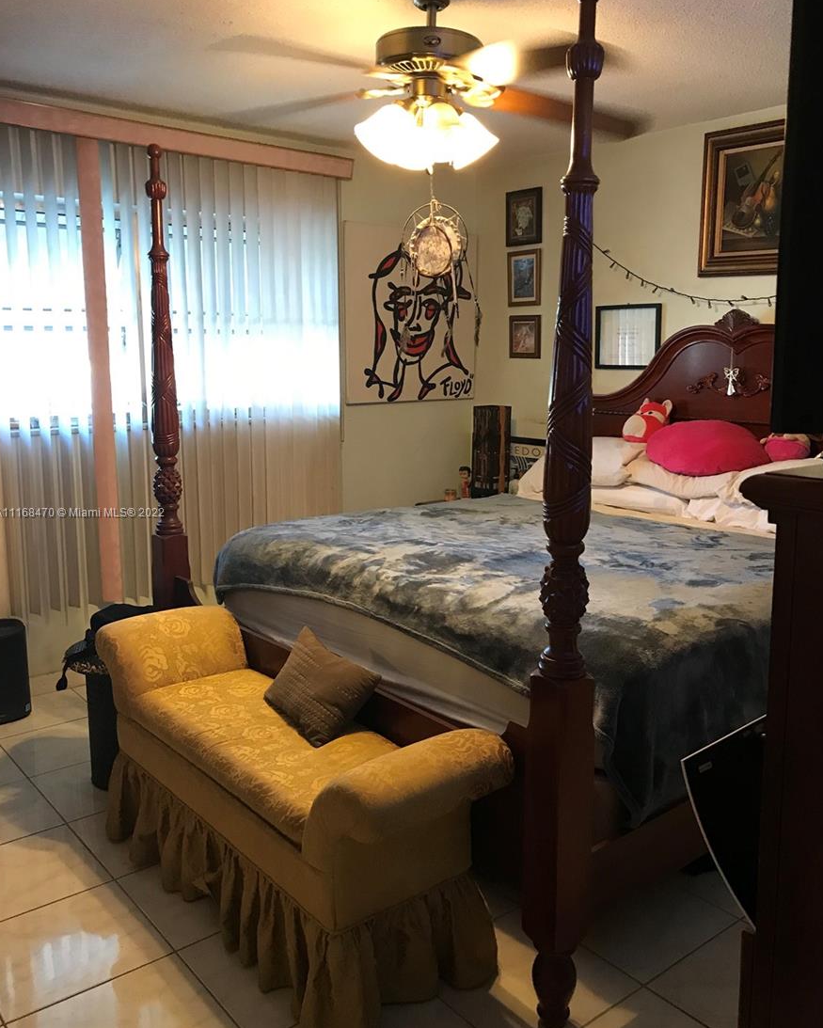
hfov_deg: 48.5
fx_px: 913
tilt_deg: -10.1
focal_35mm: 30
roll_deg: -0.3
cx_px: 416
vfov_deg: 58.8
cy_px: 514
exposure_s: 1/15
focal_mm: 3.99
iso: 50
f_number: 1.8
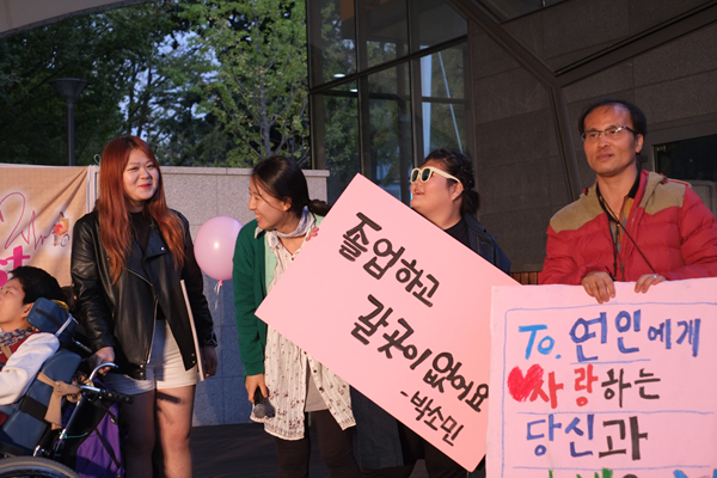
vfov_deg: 25.5
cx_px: 358
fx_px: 1056
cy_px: 239
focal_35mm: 53
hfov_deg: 37.5
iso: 800
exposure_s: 1/125
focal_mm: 35
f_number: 3.2
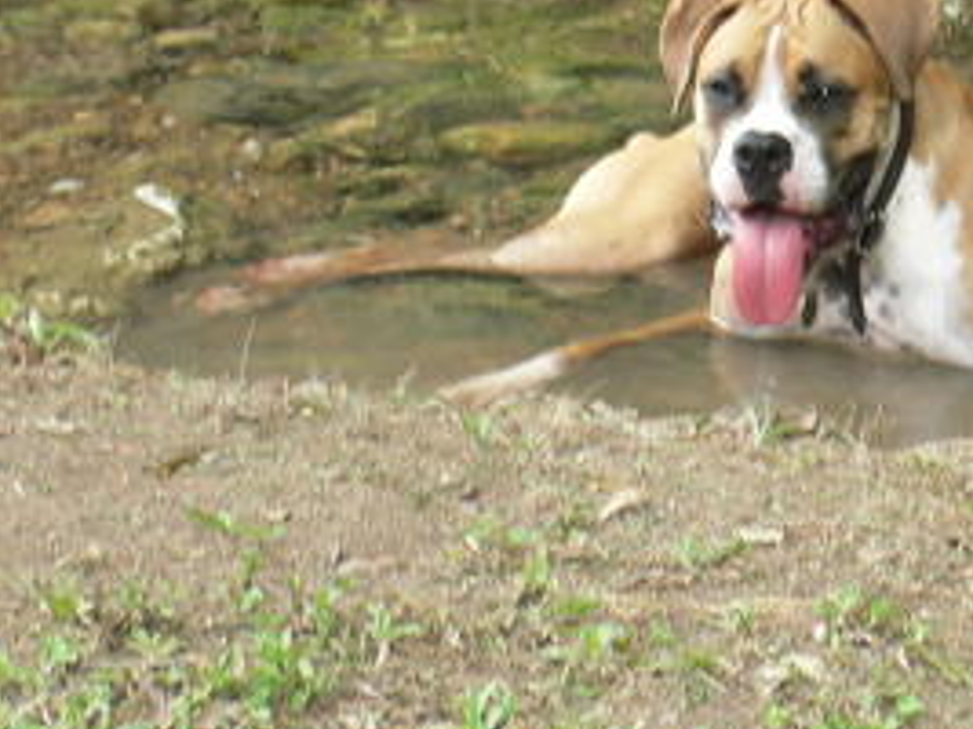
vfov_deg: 6.3
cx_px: 973
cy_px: 87
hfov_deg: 8.3
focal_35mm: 236
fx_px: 6631
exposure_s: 1/50
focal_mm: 17.4
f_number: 5
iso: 100
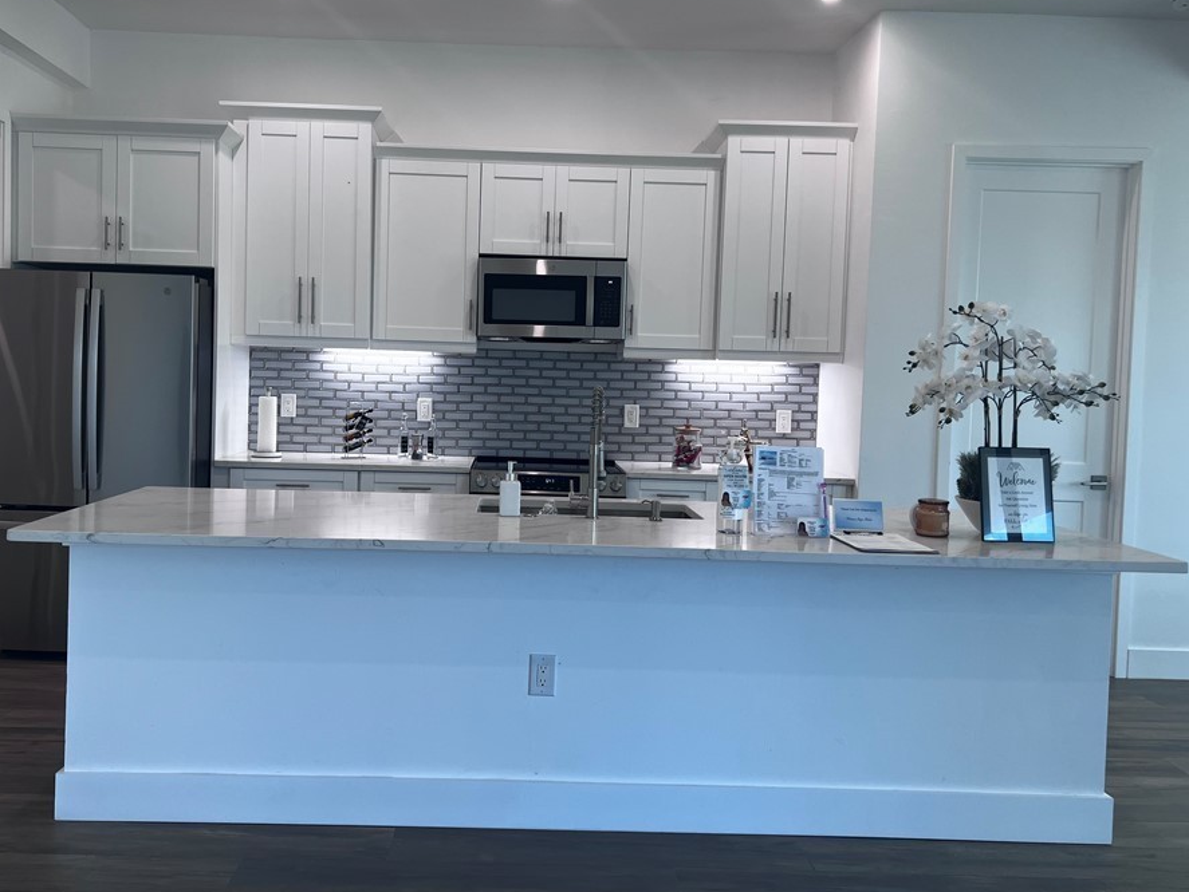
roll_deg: -1.6
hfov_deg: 59.8
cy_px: 408
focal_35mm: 30
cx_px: 525
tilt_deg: -2.1
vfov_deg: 46.8
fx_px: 1031
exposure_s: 1/120
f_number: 1.5
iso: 50
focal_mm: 5.7
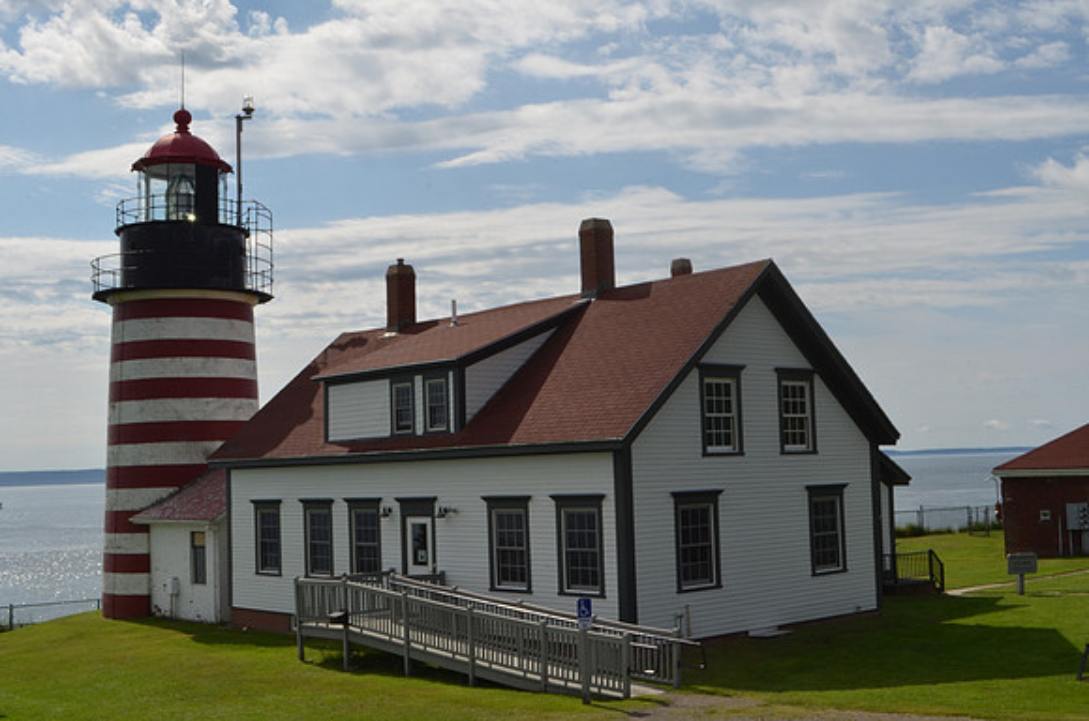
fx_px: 1313
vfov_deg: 30.7
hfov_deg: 45.0
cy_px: 360
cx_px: 544
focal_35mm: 44
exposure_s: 1/60
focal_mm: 29
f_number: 25
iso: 100
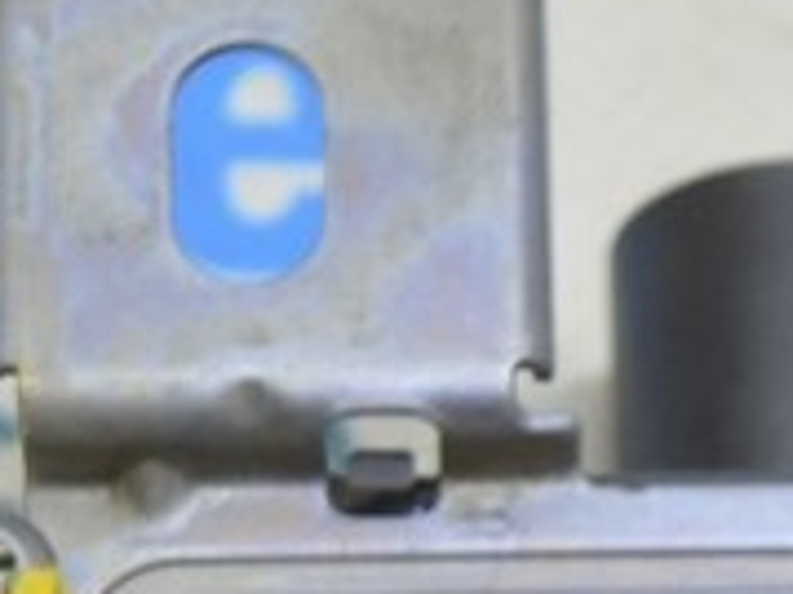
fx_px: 8676
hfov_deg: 5.2
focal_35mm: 379
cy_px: 1483
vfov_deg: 3.8
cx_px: 890
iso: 400
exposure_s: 1/20
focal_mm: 46
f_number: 5.6
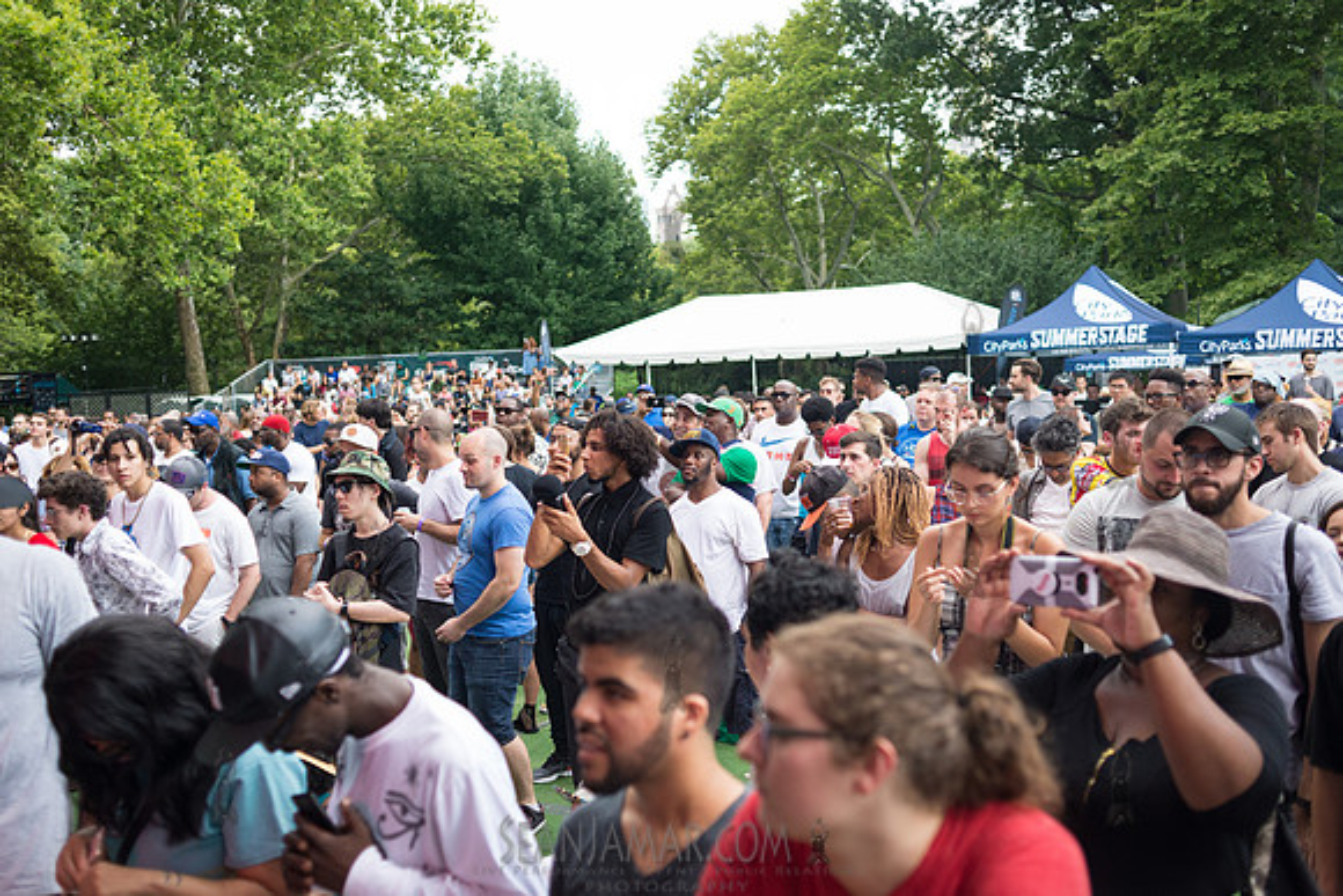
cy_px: 448
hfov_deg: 51.6
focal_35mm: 37
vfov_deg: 35.8
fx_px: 1389
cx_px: 672
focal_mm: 35
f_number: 2.8
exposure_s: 1/4000
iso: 1250
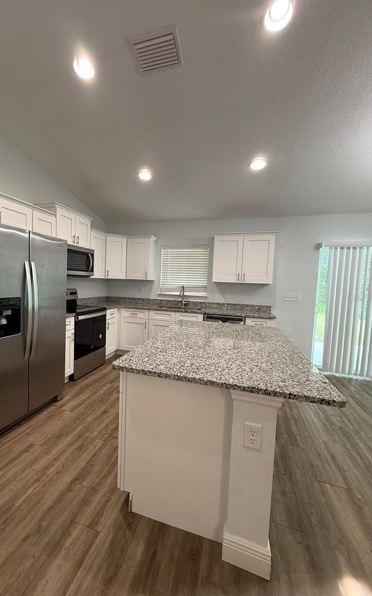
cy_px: 298
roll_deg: -2.6
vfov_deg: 101.5
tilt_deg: -3.9
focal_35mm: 15
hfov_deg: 74.3
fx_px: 243
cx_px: 156
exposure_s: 1/60
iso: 200
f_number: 2.2
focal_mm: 2.22
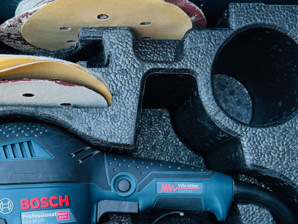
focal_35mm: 58
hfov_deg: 32.8
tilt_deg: -89.5
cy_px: 190
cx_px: 90
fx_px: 499
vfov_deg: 24.7
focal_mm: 6.76
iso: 50
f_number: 1.78
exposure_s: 1/100
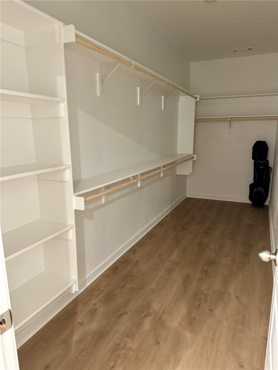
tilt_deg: -12.8
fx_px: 257
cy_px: 185
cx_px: 139
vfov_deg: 71.6
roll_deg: -0.4
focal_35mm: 24
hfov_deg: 56.8
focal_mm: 6.76
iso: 800
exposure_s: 1/40
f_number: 1.78
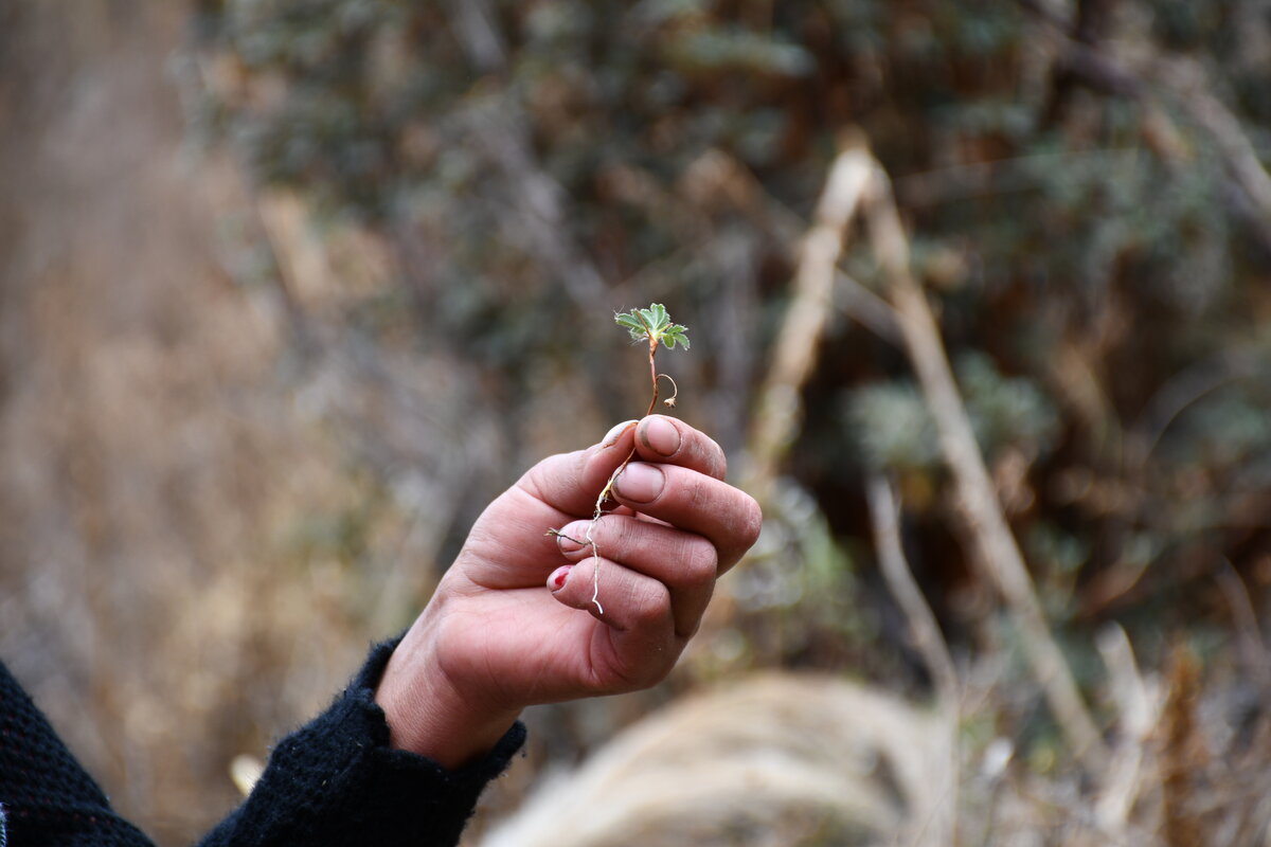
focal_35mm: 174
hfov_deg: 11.8
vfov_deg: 7.9
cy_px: 424
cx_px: 636
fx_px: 6143
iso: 200
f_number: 6.3
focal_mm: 116
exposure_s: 1/250
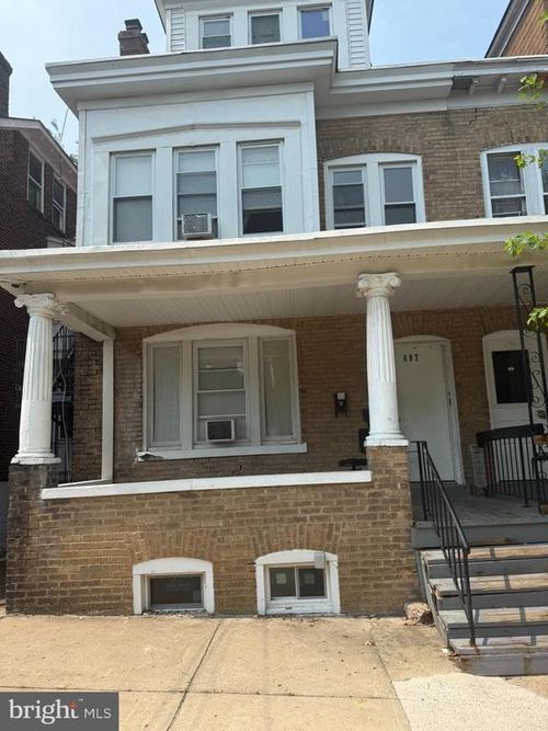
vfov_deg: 71.6
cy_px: 366
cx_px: 274
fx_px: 507
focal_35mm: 24
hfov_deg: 56.8
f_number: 1.78
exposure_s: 1/3953
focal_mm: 6.76
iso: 80
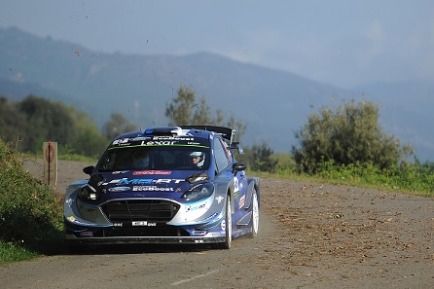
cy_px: 144
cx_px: 217
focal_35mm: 200
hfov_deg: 10.3
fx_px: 2410
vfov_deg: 6.9
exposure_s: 1/1600
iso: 100
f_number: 2.8
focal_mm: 200
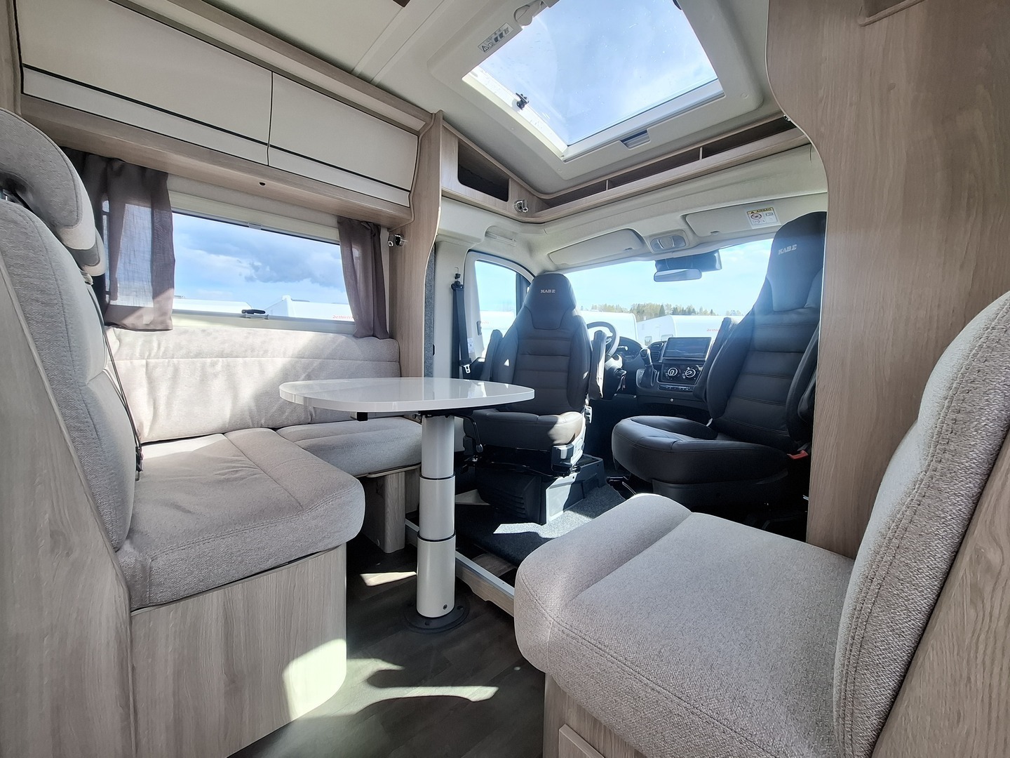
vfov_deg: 89.9
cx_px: 505
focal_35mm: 13
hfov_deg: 106.2
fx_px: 379
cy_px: 379
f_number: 2.2
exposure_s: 1/100
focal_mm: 1.74
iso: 40
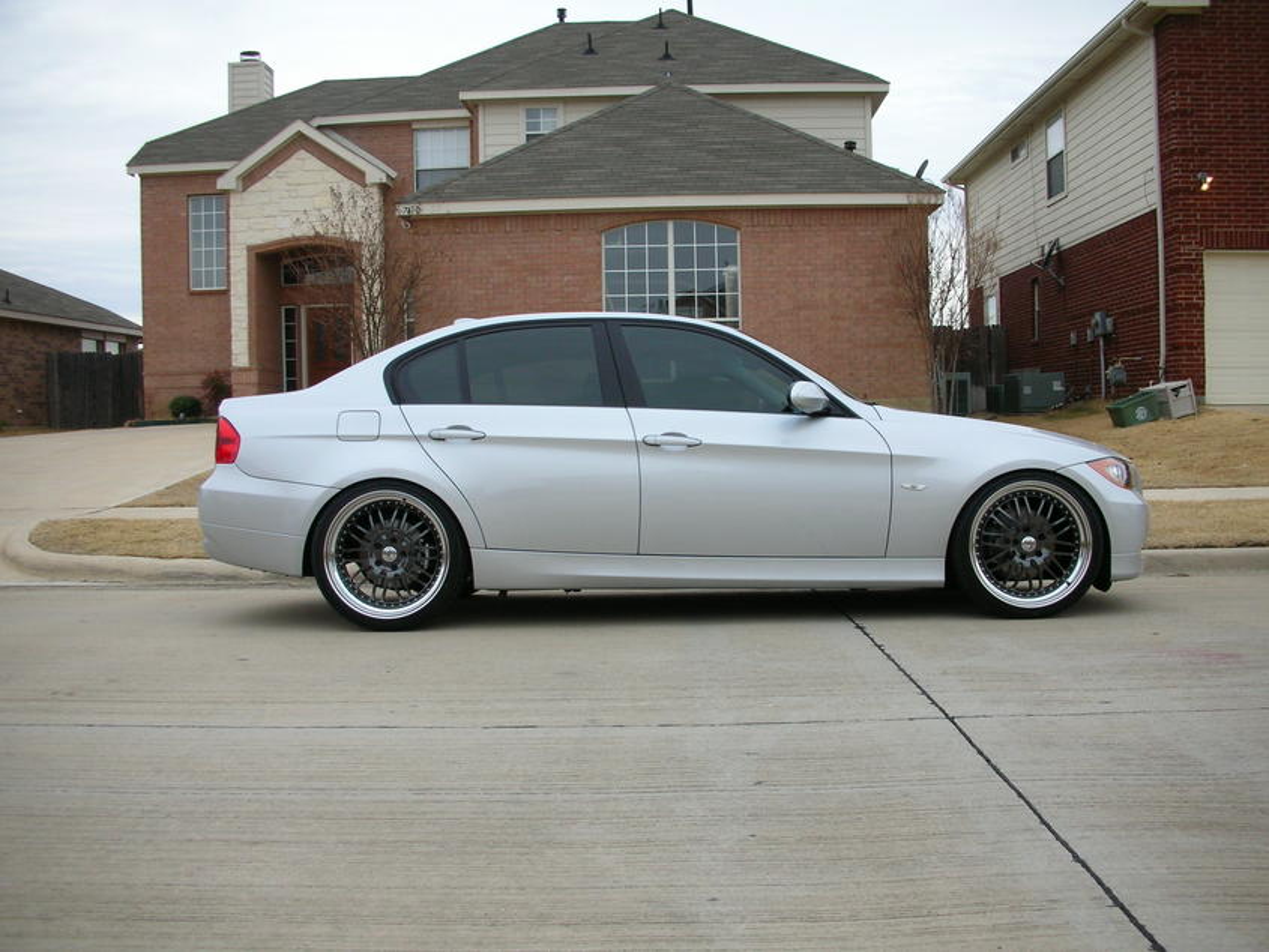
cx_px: 634
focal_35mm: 35
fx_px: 1283
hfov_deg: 52.6
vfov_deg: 40.7
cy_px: 476
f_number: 8.5
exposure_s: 1/41.4
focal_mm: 5.8
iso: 50
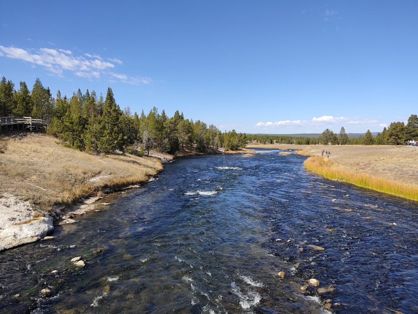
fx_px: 314
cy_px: 157
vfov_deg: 53.1
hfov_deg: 67.3
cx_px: 209
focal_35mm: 26
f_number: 1.79
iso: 100
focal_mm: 4.74
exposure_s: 1/769
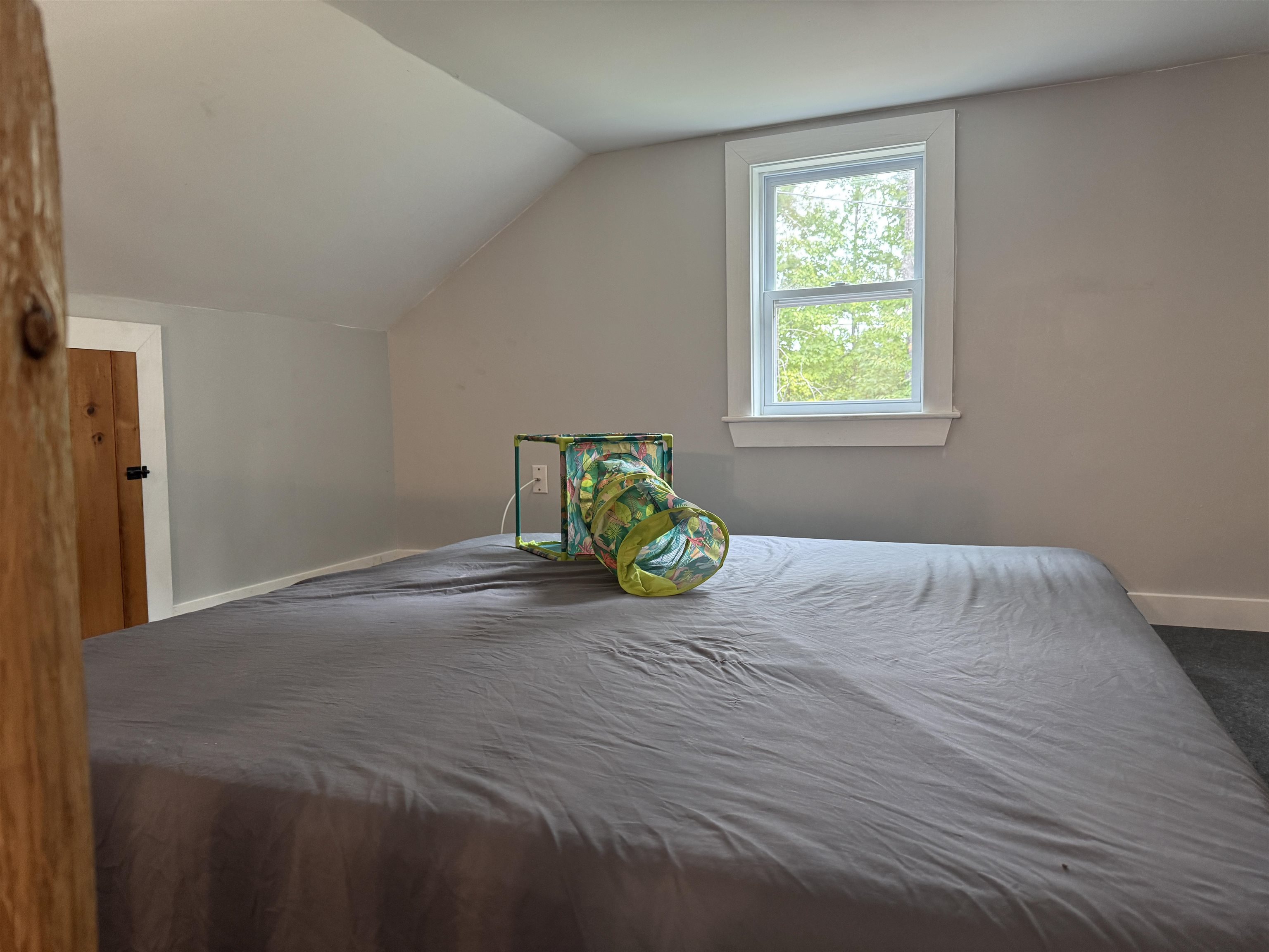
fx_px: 880
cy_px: 476
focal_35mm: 24
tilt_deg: -3.2
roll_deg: +1.1
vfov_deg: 56.8
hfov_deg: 71.6
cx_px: 634
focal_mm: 6.76
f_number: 1.78
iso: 250
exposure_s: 1/60
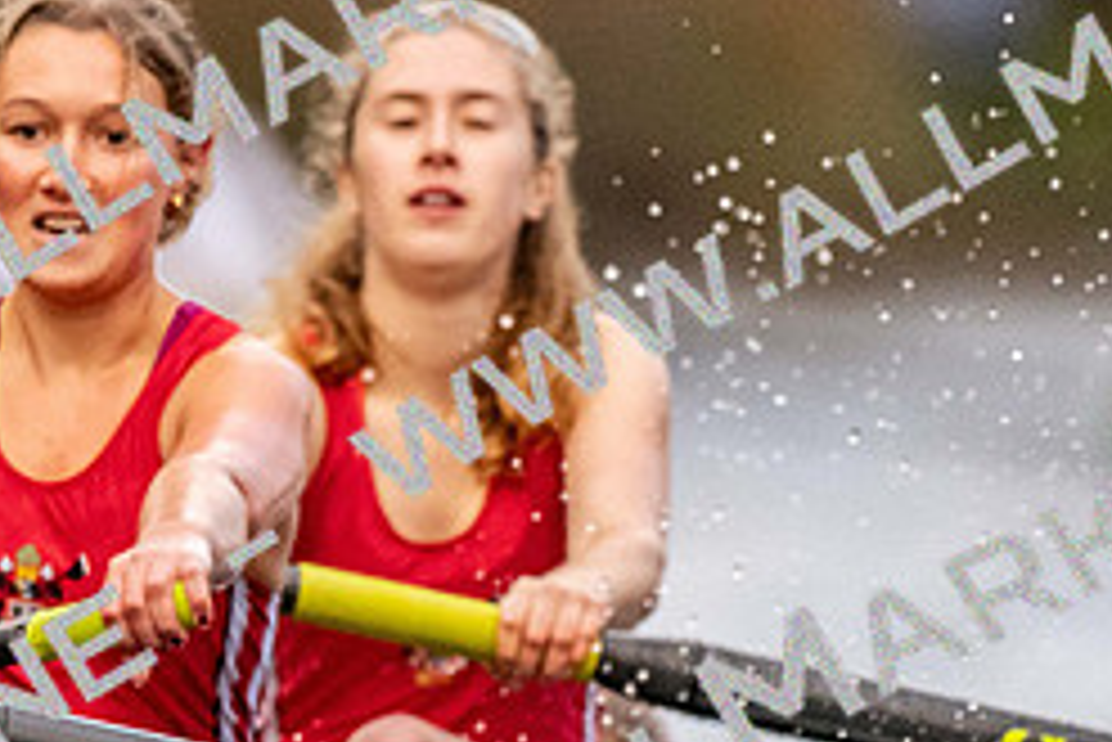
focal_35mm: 2116
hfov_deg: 1.0
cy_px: 573
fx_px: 65397
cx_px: 23
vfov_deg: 0.7
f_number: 4
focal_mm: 600
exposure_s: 1/2500
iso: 3600
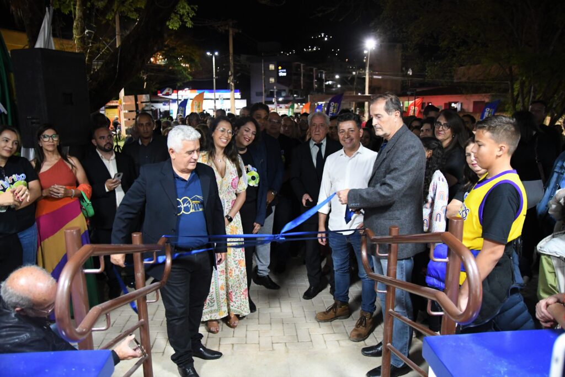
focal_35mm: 25
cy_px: 188
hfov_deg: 71.5
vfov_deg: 51.3
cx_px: 282
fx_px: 392
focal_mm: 17
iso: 5600
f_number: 2.8
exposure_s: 1/80
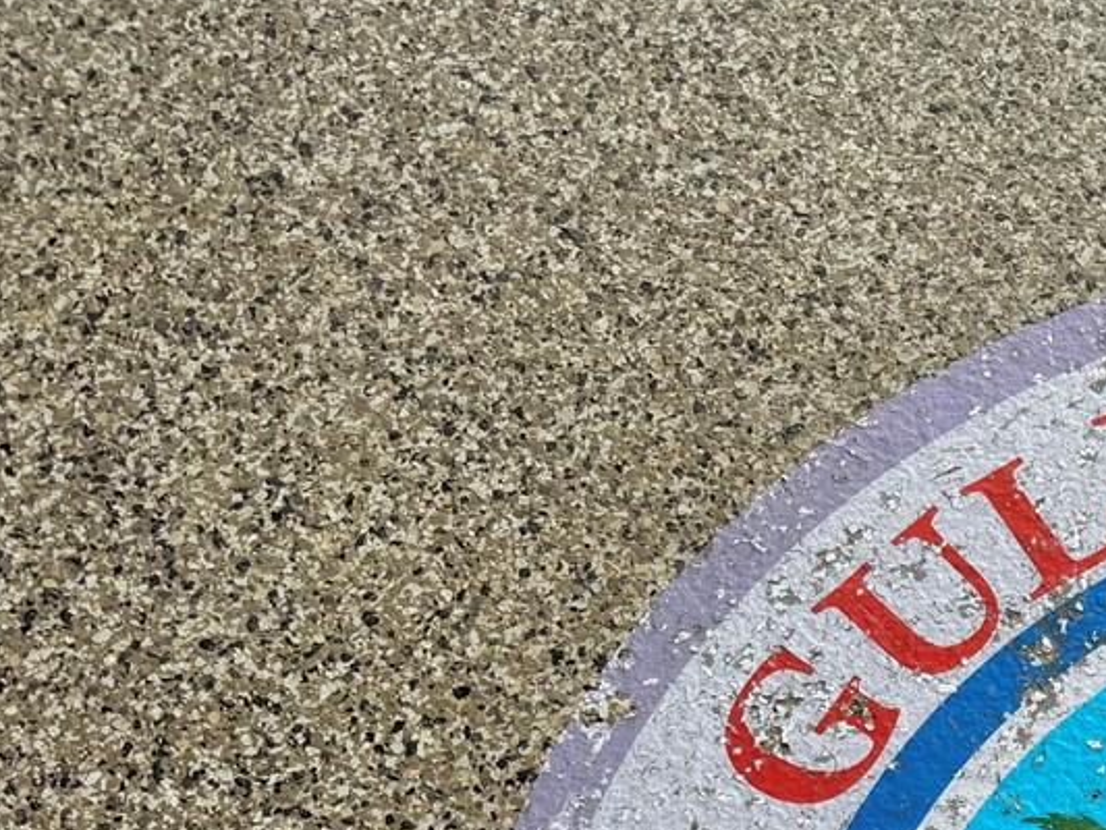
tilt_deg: -74.8
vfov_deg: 18.3
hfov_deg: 23.5
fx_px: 2301
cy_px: 1226
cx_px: 1482
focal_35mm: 72
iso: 80
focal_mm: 6.76
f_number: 1.78
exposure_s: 1/461
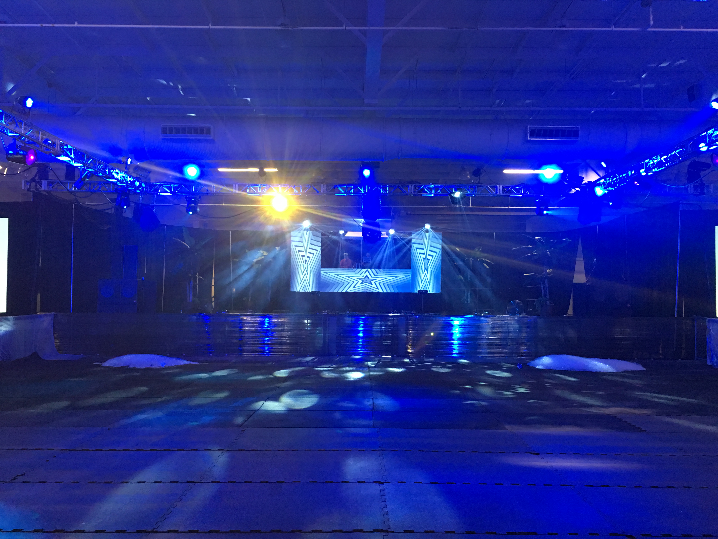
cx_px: 359
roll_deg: -1.5
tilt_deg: +2.7
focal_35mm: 29
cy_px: 270
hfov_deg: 61.7
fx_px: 602
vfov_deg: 48.2
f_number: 2.2
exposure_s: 1/10
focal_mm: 4.15
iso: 100
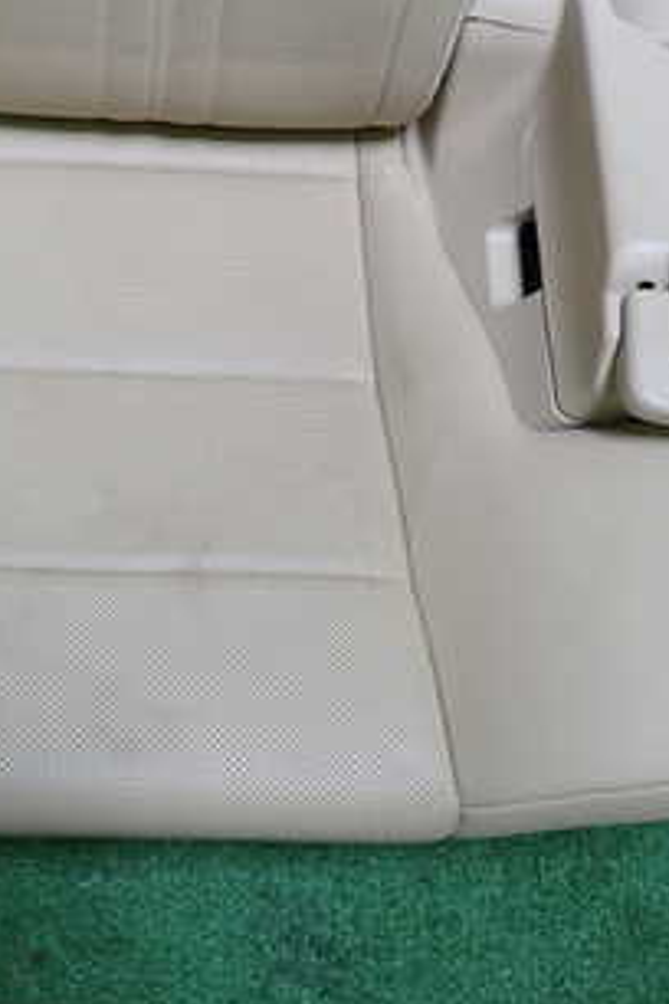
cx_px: 210
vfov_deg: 38.7
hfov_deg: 26.3
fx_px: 1422
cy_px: 387
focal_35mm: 51
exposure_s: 1/60
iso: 125
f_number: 2
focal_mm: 4.5
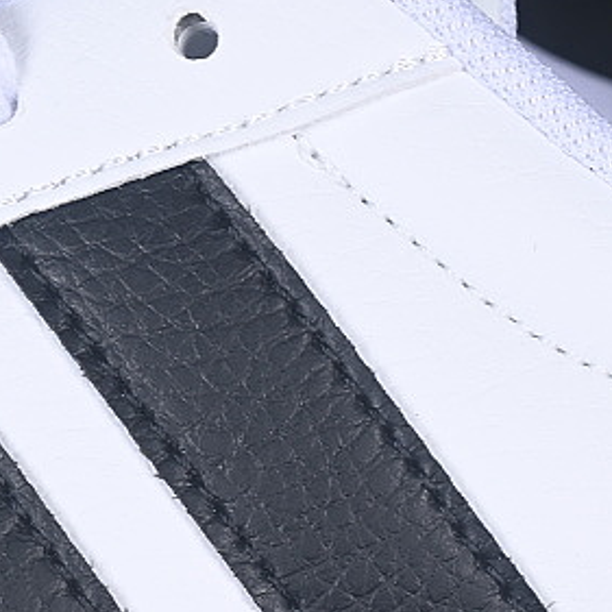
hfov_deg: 7.1
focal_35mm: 245
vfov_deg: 7.1
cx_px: 216
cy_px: 497
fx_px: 4901
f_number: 7.1
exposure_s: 1/100
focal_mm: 50
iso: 160
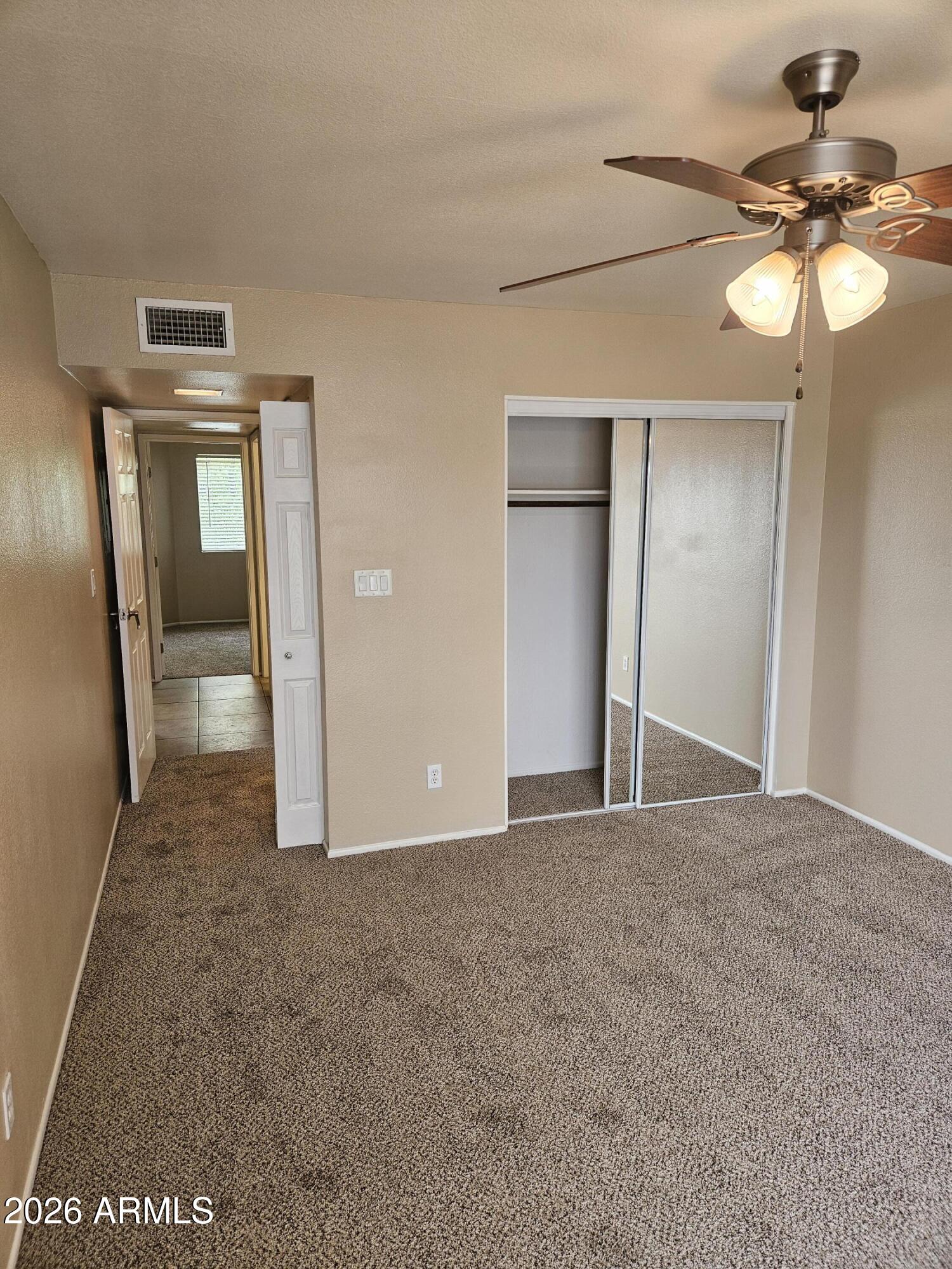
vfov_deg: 73.9
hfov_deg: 58.9
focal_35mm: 23
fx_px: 843
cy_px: 634
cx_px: 476
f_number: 1.8
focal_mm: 5.4
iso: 125
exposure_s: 1/120
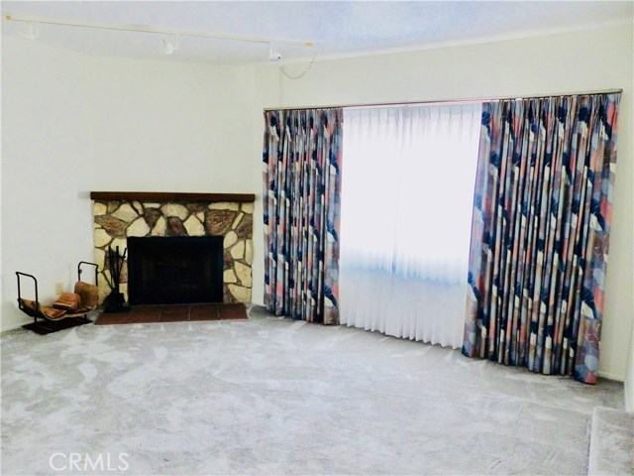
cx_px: 317
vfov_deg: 54.9
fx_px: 458
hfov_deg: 69.4
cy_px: 238
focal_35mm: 25
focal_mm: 4.5
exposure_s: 1/60
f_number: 2.8
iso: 250
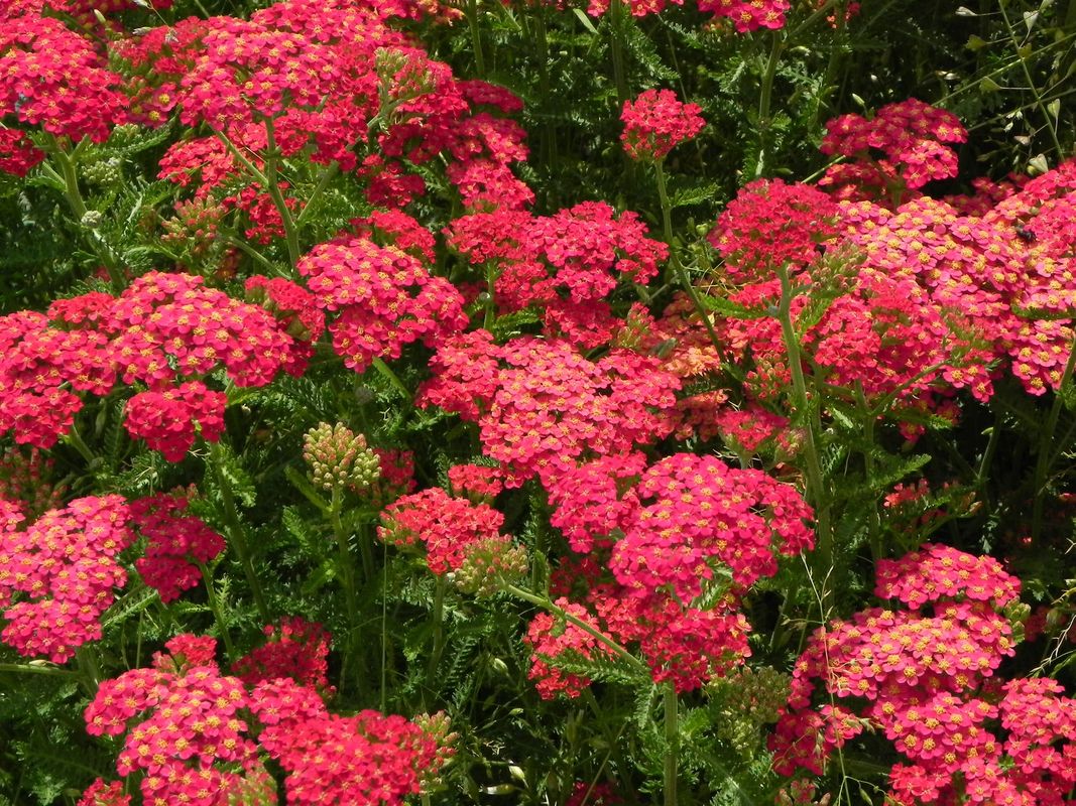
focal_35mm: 95
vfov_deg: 15.6
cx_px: 538
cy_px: 403
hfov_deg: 20.7
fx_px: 2953
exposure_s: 1/500
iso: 160
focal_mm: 16.9
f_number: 7.1
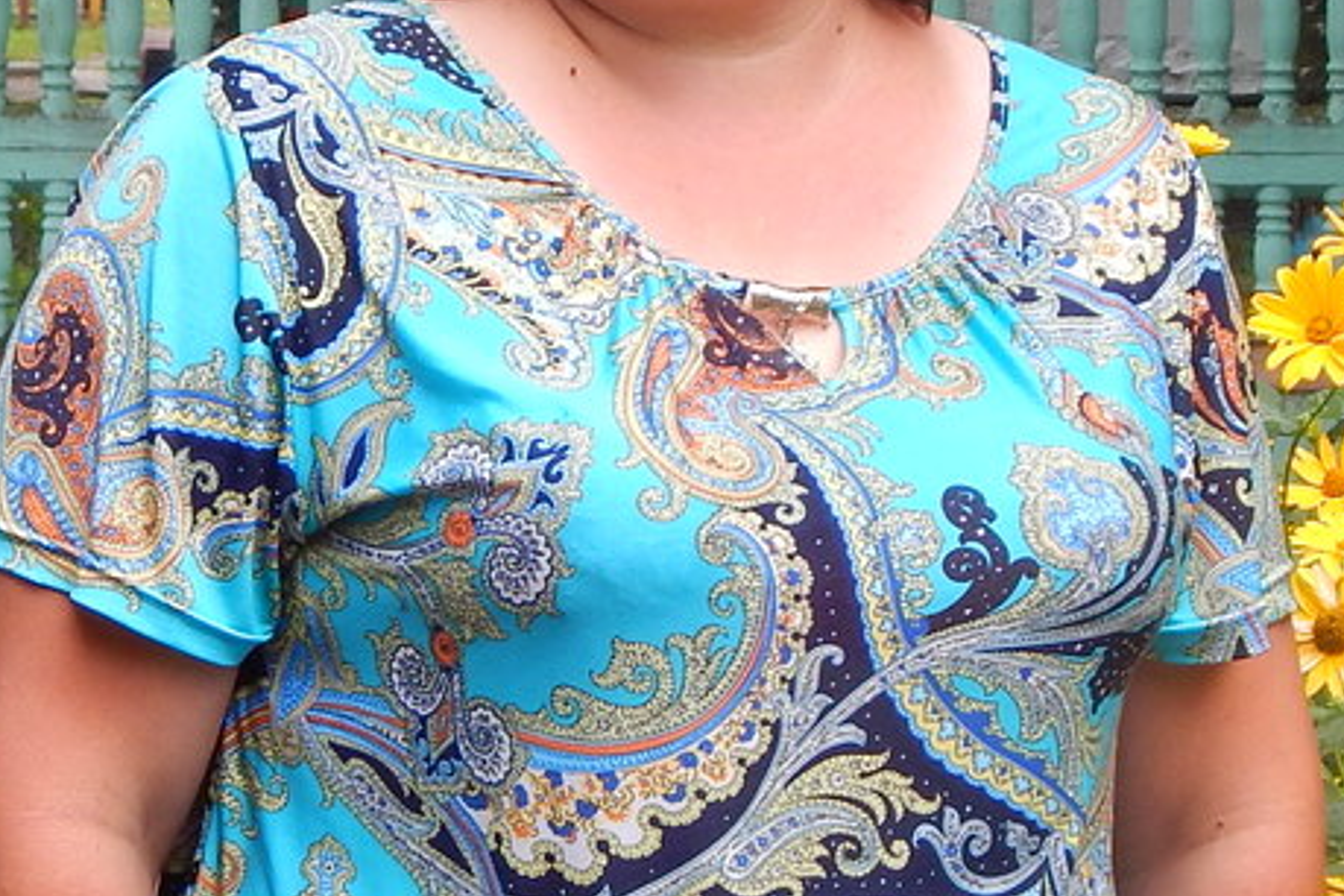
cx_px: 568
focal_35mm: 174
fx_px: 6495
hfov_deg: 11.8
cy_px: 638
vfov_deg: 7.9
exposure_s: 1/100
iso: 125
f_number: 3.7
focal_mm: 8.6
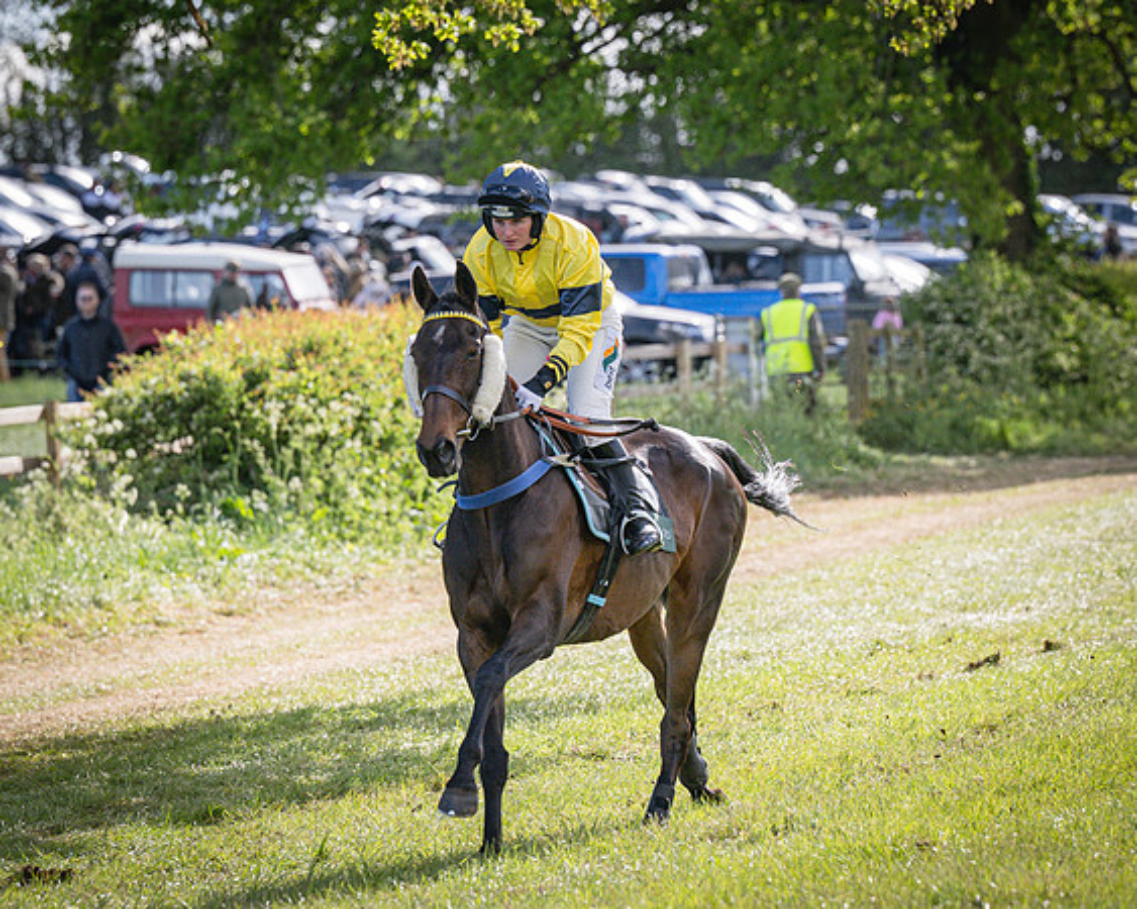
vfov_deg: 5.1
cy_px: 486
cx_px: 536
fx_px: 10241
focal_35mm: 304
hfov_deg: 6.4
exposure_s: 1/2500
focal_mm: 165
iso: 400
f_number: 4
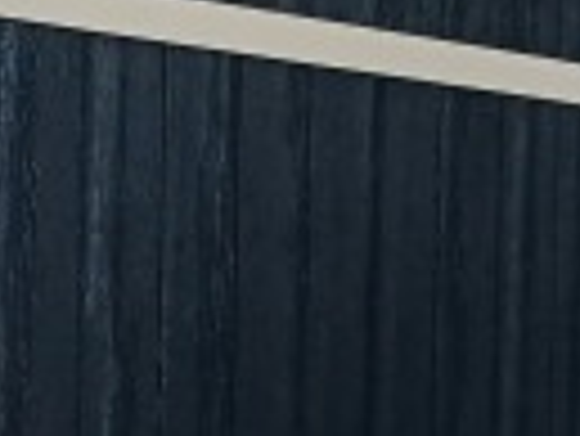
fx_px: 2247
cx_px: 36
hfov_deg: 14.5
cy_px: 378
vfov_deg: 11.0
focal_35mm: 134
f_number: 1.8
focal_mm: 4
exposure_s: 1/60
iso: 40
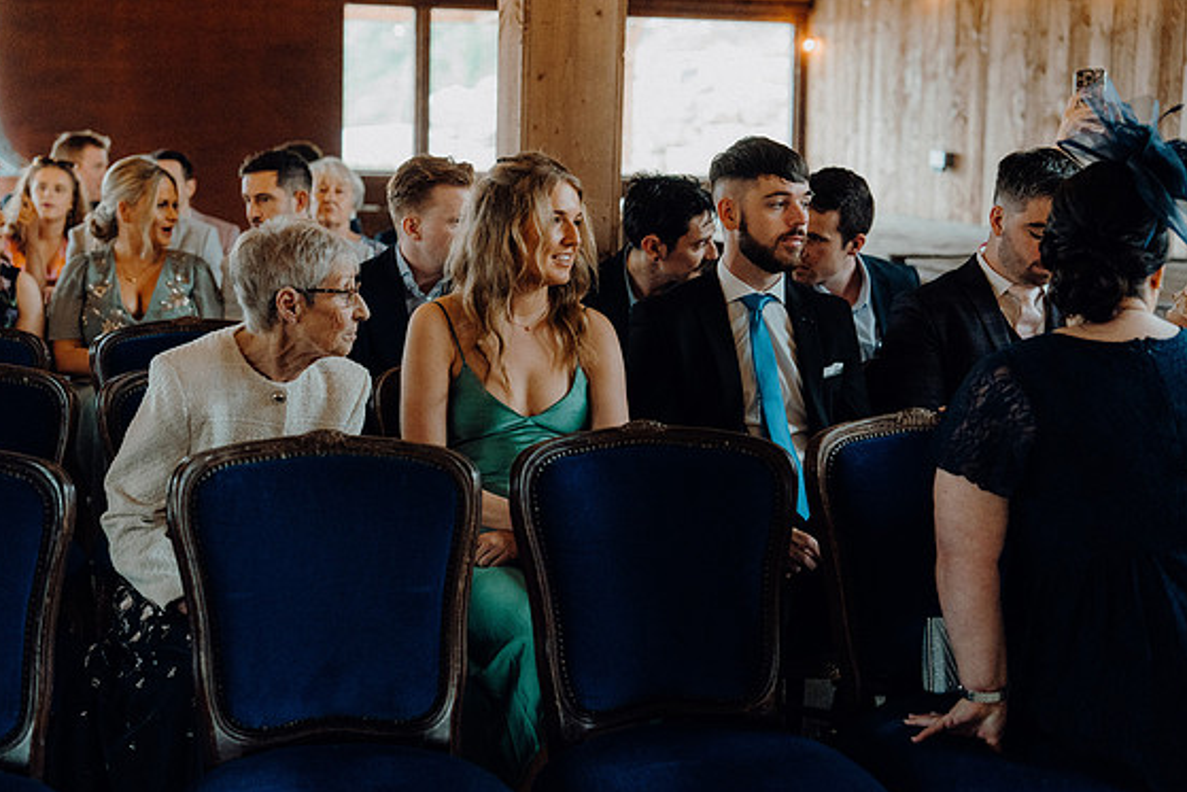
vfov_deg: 24.2
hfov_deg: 35.6
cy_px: 409
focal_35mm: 56
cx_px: 586
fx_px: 1847
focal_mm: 54
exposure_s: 1/200
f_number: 2.8
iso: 5000
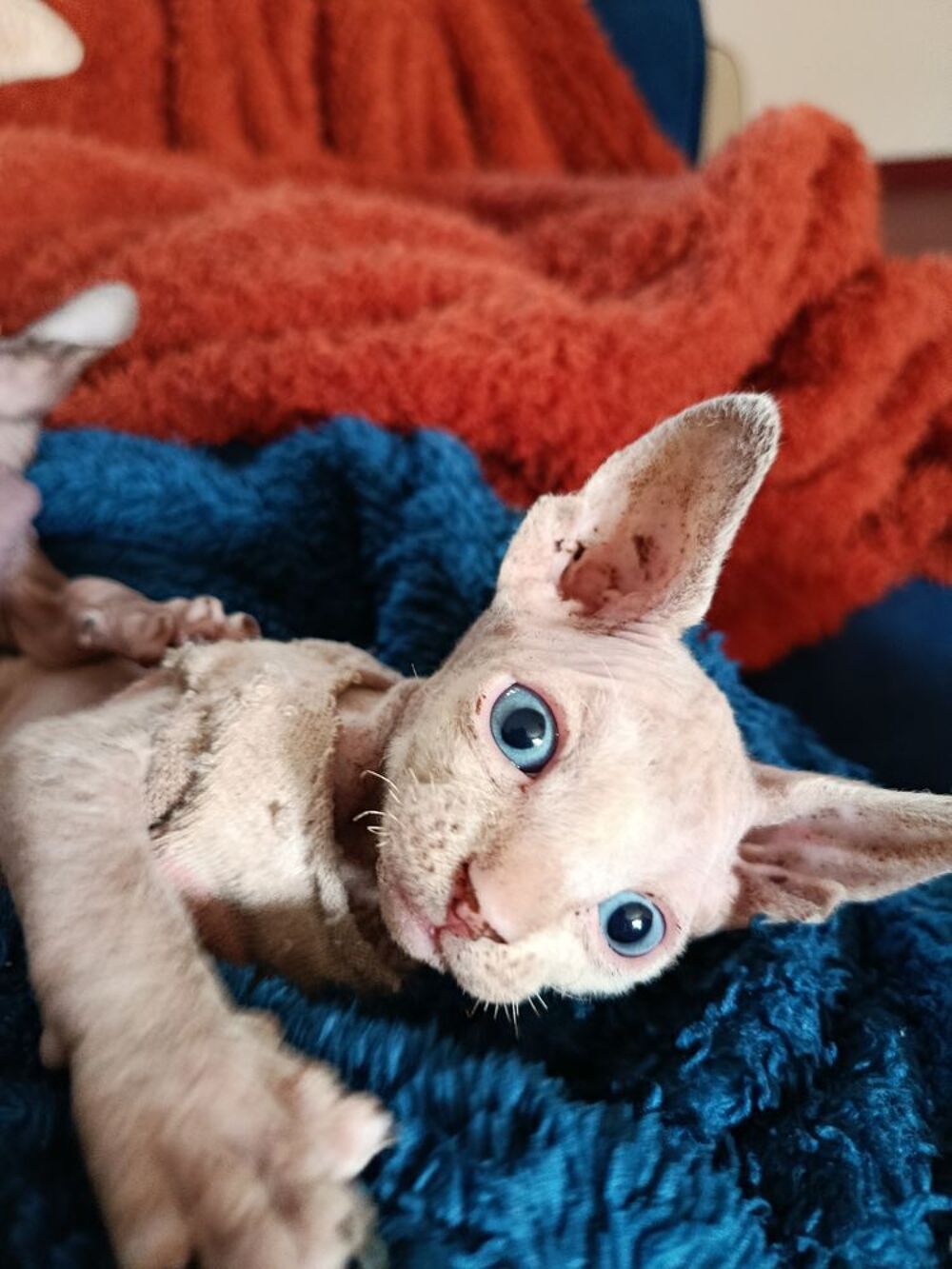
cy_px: 634
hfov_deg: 56.8
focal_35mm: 24
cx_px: 476
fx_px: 880
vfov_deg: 71.6
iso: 2293
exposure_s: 1/25
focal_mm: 5.24
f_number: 1.7
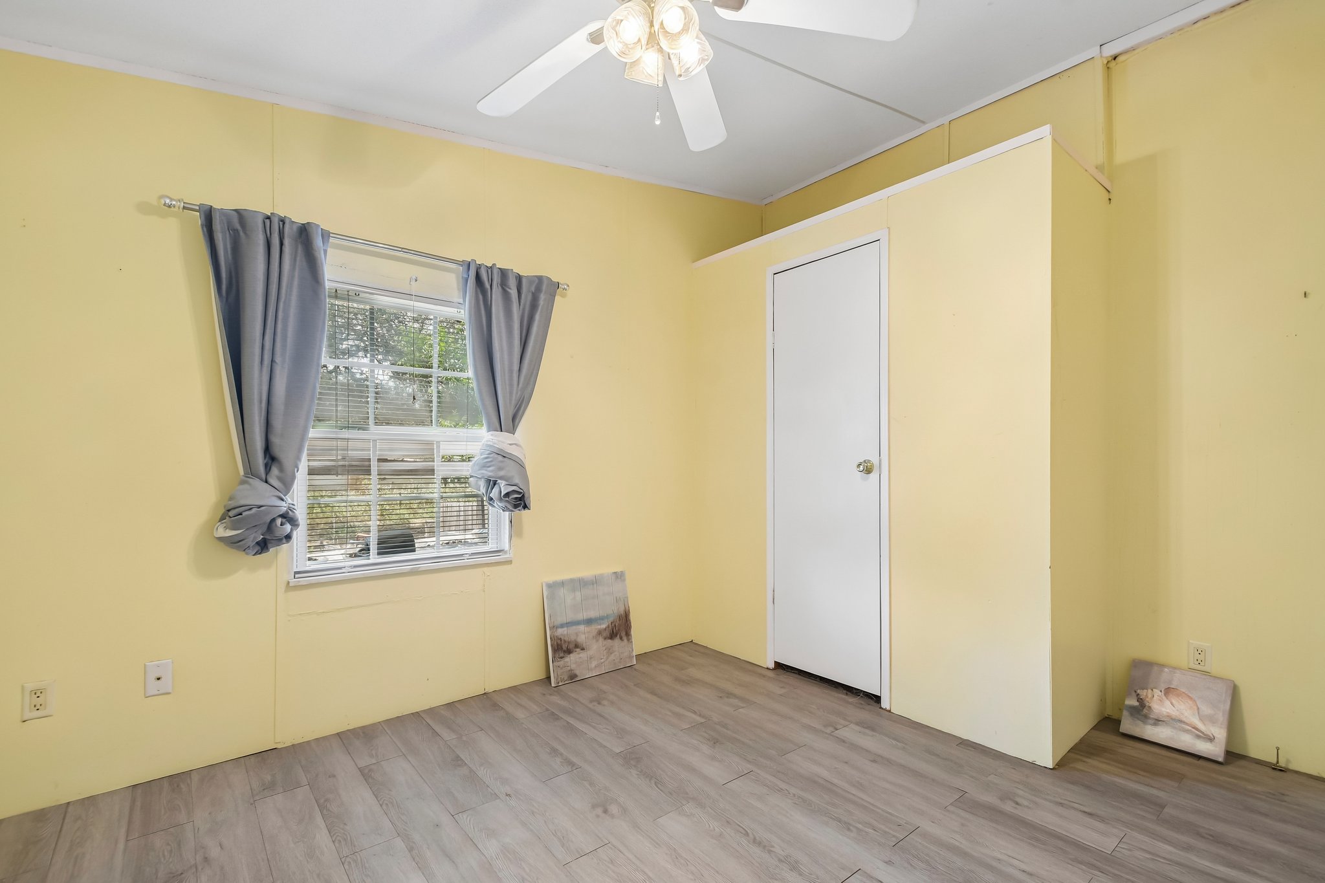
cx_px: 662
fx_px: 552
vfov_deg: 77.3
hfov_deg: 100.4
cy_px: 442
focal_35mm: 15
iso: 400
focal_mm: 10
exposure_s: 1/15
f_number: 8
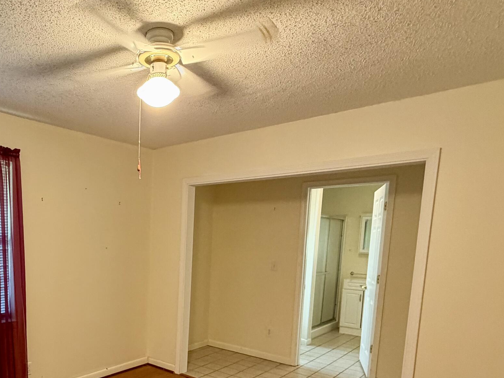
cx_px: 134
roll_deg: -1.2
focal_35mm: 27
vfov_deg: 49.1
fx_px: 393
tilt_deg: -8.0
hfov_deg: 62.1
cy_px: 288
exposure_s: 1/60
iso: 400
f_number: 2.2
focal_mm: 2.22
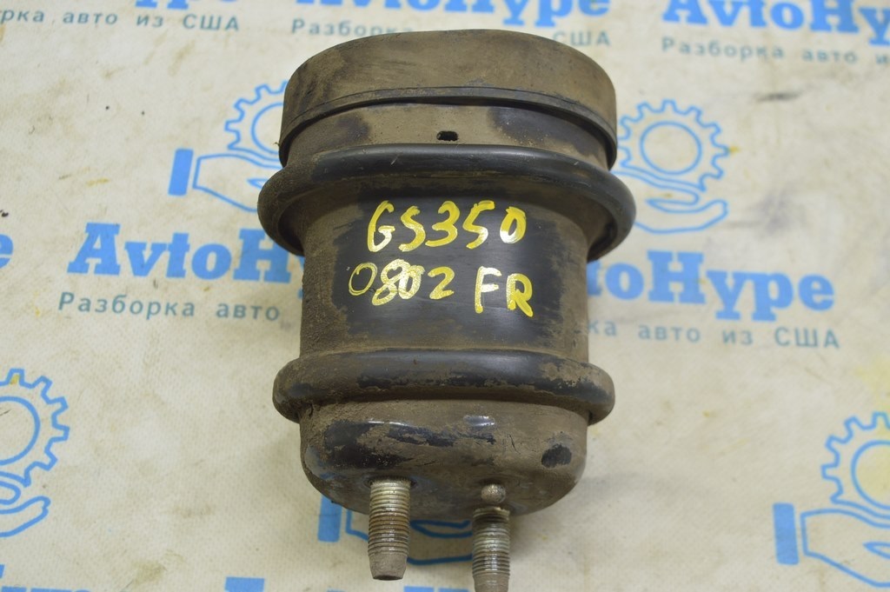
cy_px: 296
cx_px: 445
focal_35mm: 45
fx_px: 1112
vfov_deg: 29.8
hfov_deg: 43.6
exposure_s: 1/20
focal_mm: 30
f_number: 5.6
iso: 400
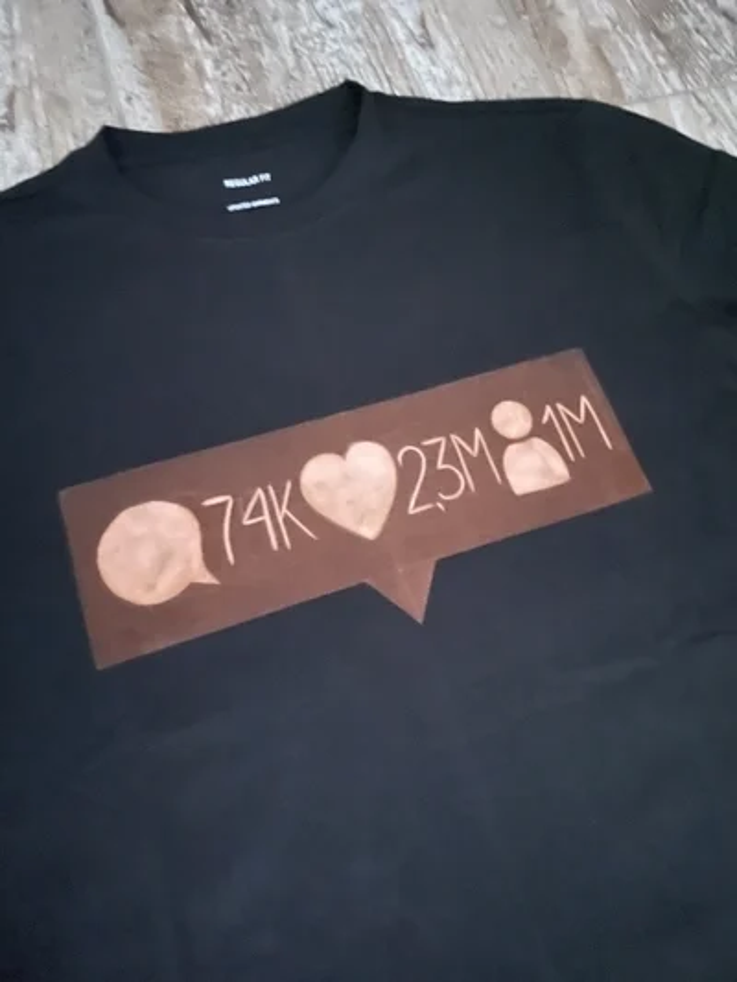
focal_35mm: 26
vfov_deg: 67.3
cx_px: 368
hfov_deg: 53.1
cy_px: 491
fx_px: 738
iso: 4000
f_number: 1.6
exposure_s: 1/2
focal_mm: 4.2
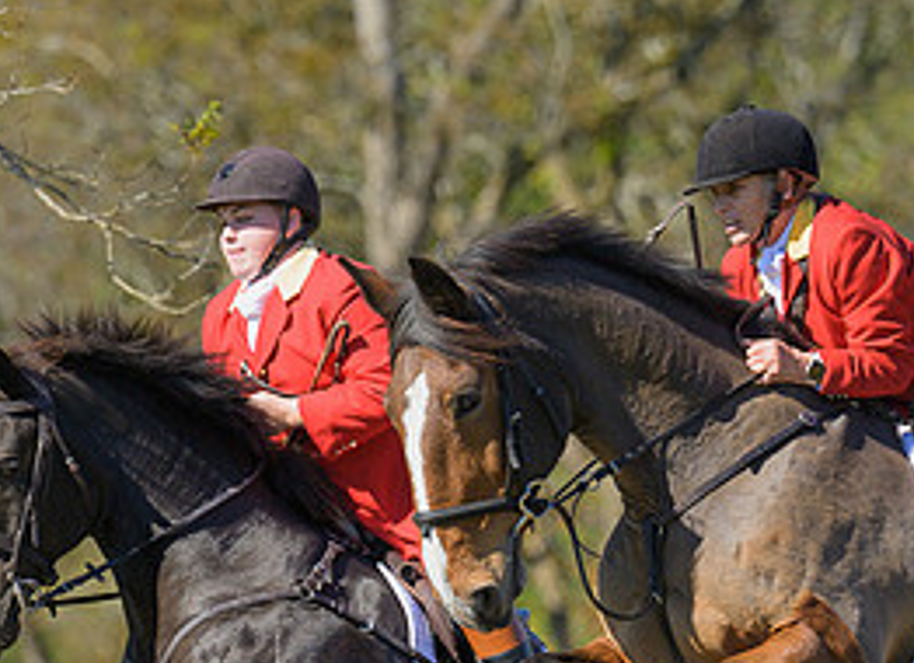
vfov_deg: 3.2
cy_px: 492
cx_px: 548
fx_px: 11924
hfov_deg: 4.4
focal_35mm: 457
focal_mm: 195
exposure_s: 1/1000
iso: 200
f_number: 4
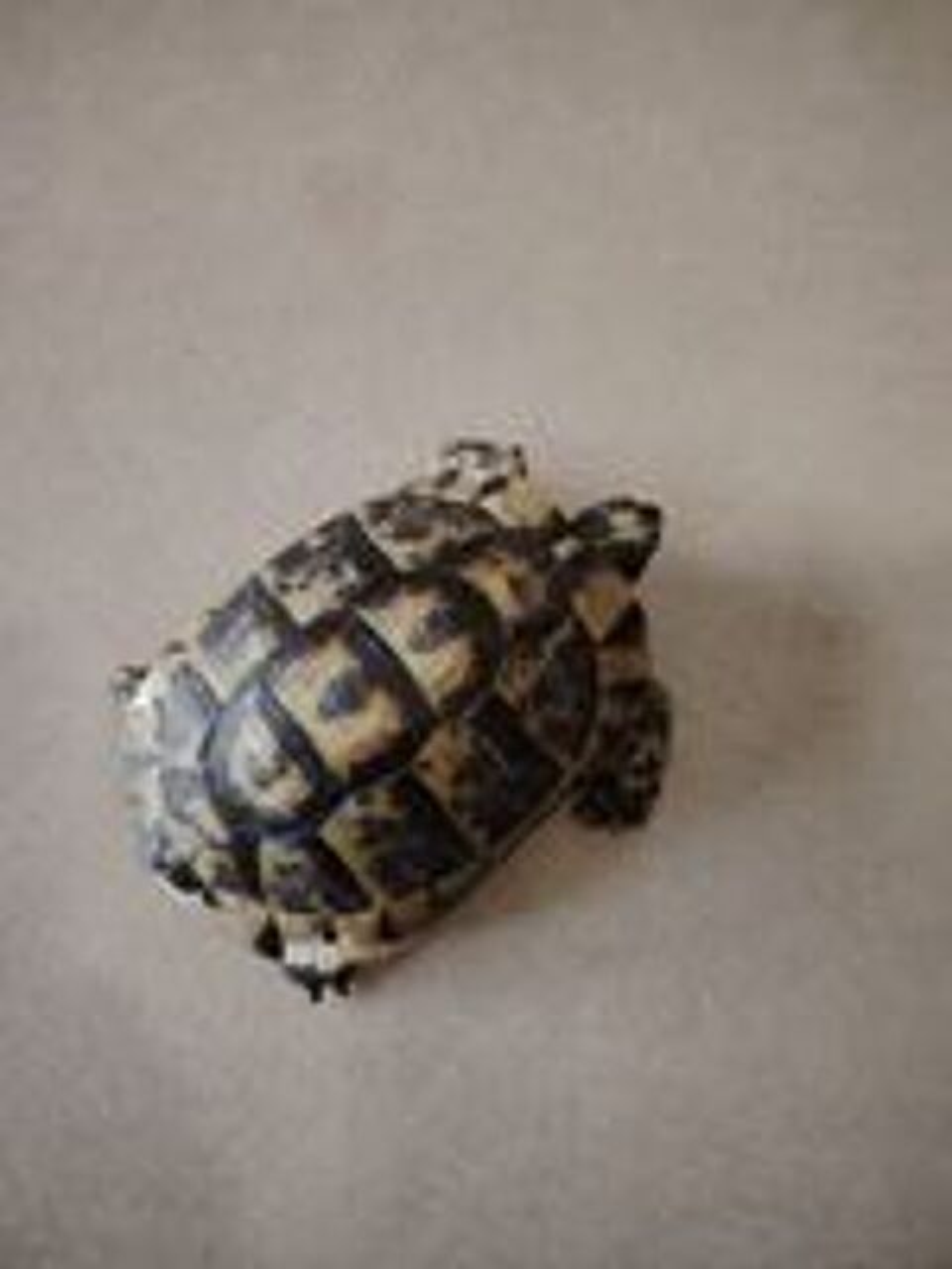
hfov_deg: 56.8
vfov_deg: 71.6
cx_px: 476
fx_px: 880
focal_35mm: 24
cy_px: 634
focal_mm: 5.25
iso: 6000
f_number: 1.75
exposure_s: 1/21.1
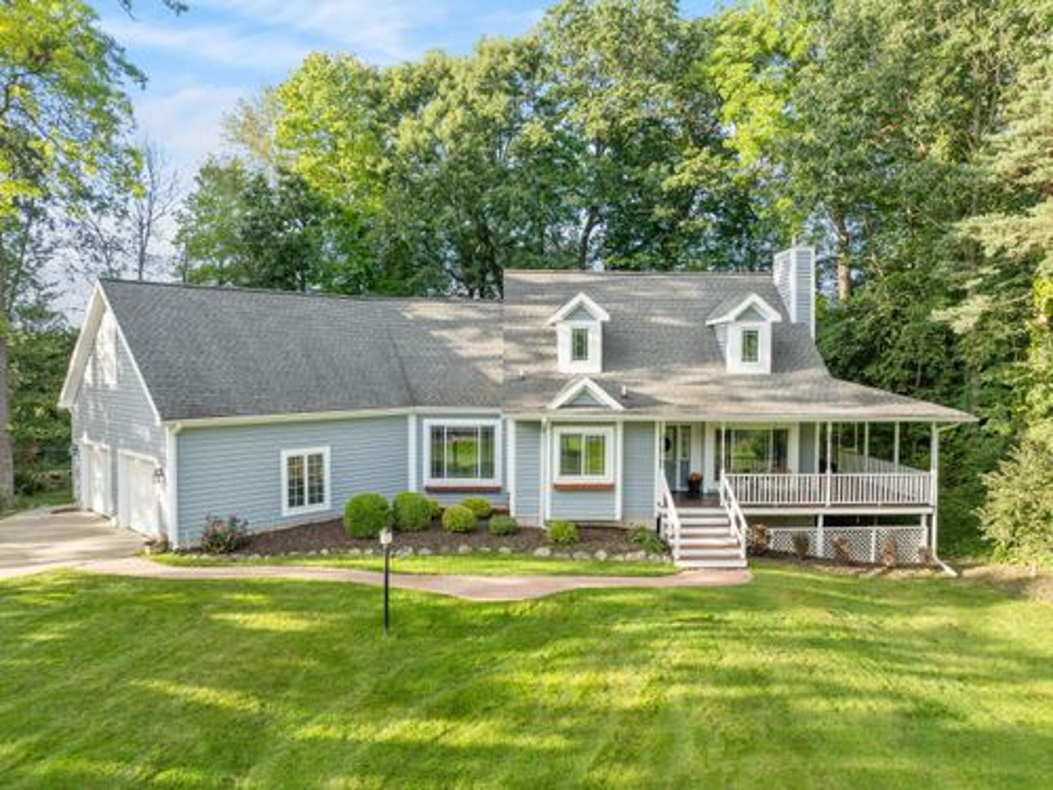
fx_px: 730
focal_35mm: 24
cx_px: 526
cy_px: 395
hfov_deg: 71.6
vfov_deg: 56.8
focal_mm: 12.29
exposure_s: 1/400
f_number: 2.8
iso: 370
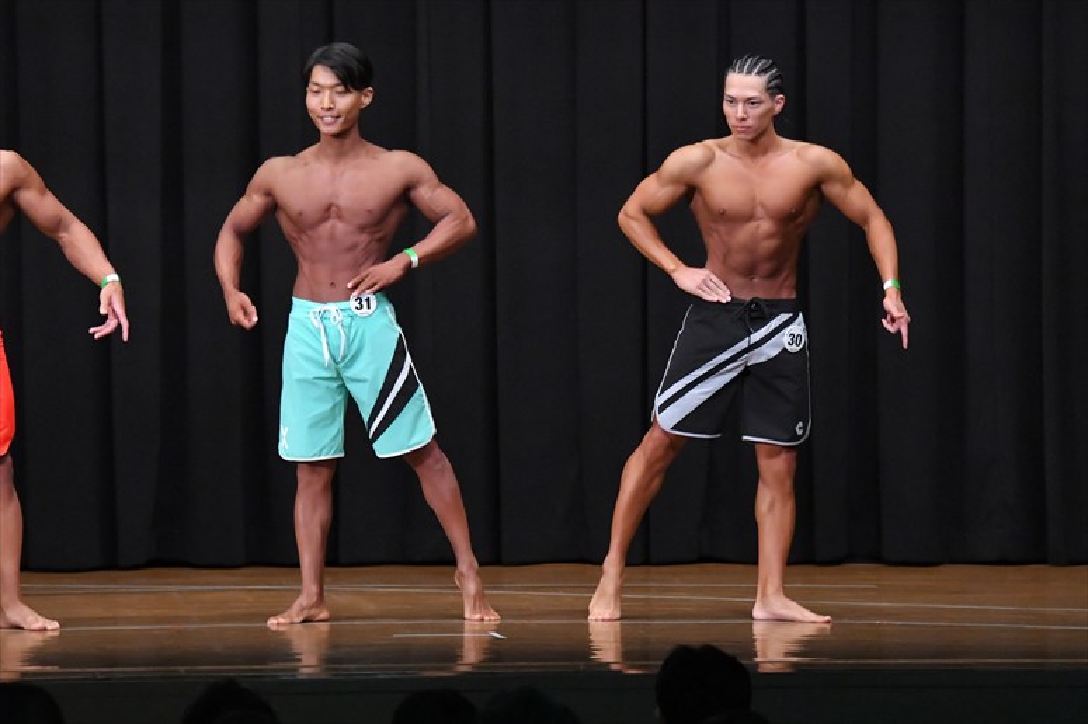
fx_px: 6797
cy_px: 362
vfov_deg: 6.1
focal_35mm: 225
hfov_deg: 9.2
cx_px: 544
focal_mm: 150
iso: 8000
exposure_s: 1/400
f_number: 5.6
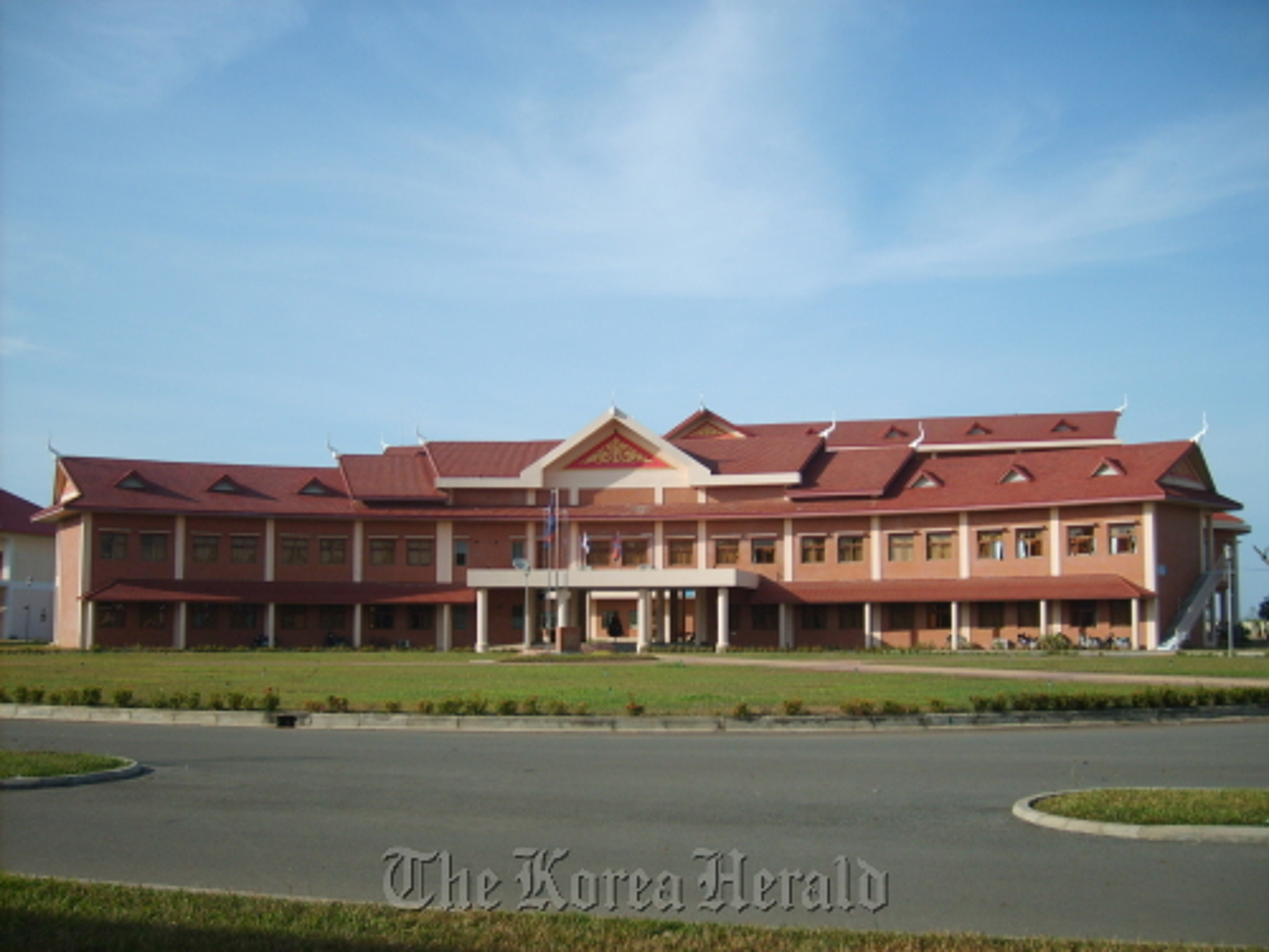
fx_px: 1283
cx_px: 634
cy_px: 476
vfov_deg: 40.7
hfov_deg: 52.6
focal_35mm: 35
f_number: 7.1
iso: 50
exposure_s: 1/180
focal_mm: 5.8
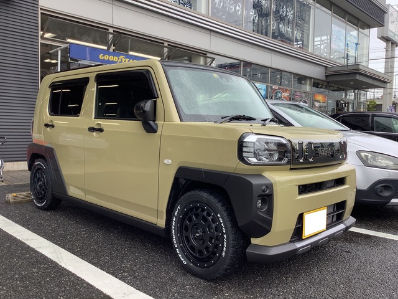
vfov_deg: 45.4
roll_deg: -0.4
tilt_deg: -2.6
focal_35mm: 31
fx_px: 356
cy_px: 150
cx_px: 199
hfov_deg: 58.4
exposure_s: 1/307
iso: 25
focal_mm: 3.3
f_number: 2.4
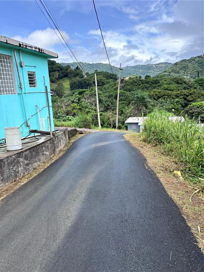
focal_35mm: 26
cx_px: 102
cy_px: 136
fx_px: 204
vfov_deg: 67.3
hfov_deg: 53.1
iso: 50
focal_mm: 5.96
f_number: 1.6
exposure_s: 1/1695
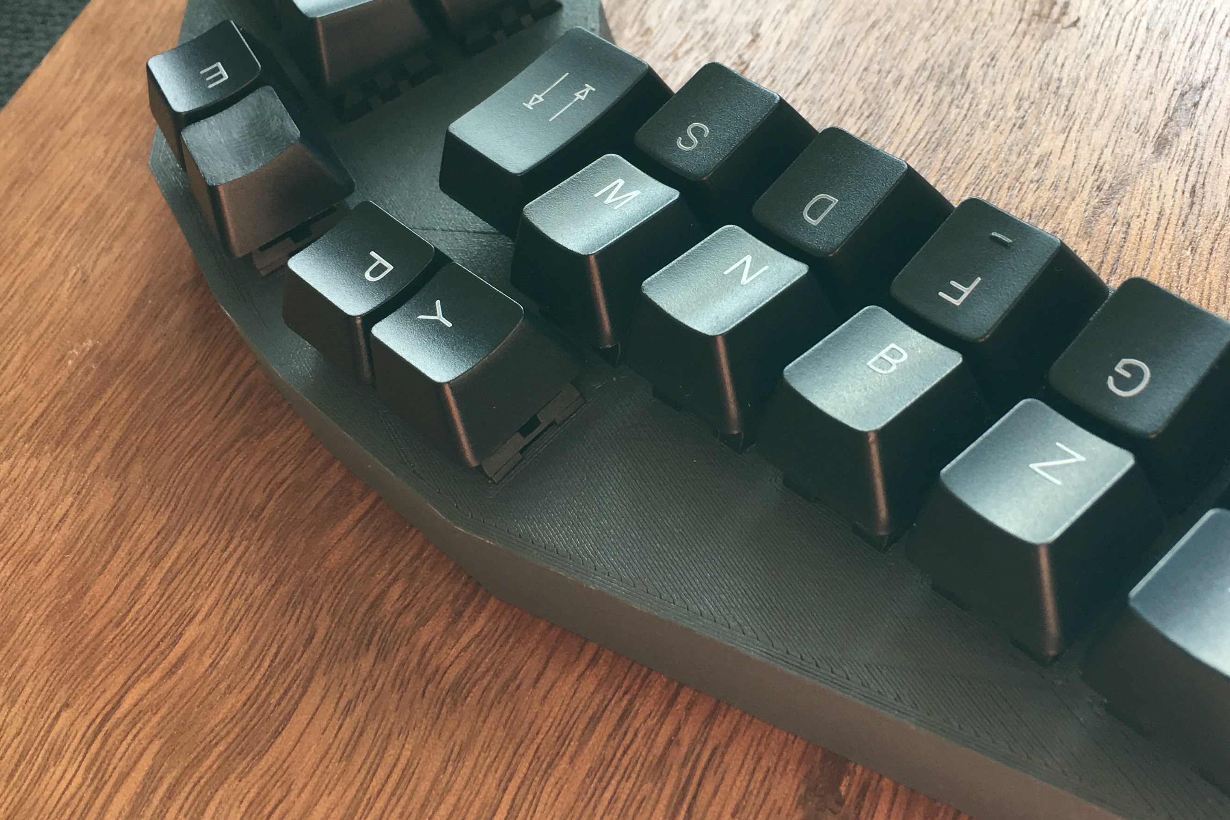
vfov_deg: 29.0
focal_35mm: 46
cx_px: 731
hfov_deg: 42.6
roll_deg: +12.8
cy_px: 247
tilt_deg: -41.1
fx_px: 1571
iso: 40
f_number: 2.2
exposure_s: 1/100
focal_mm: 4.15
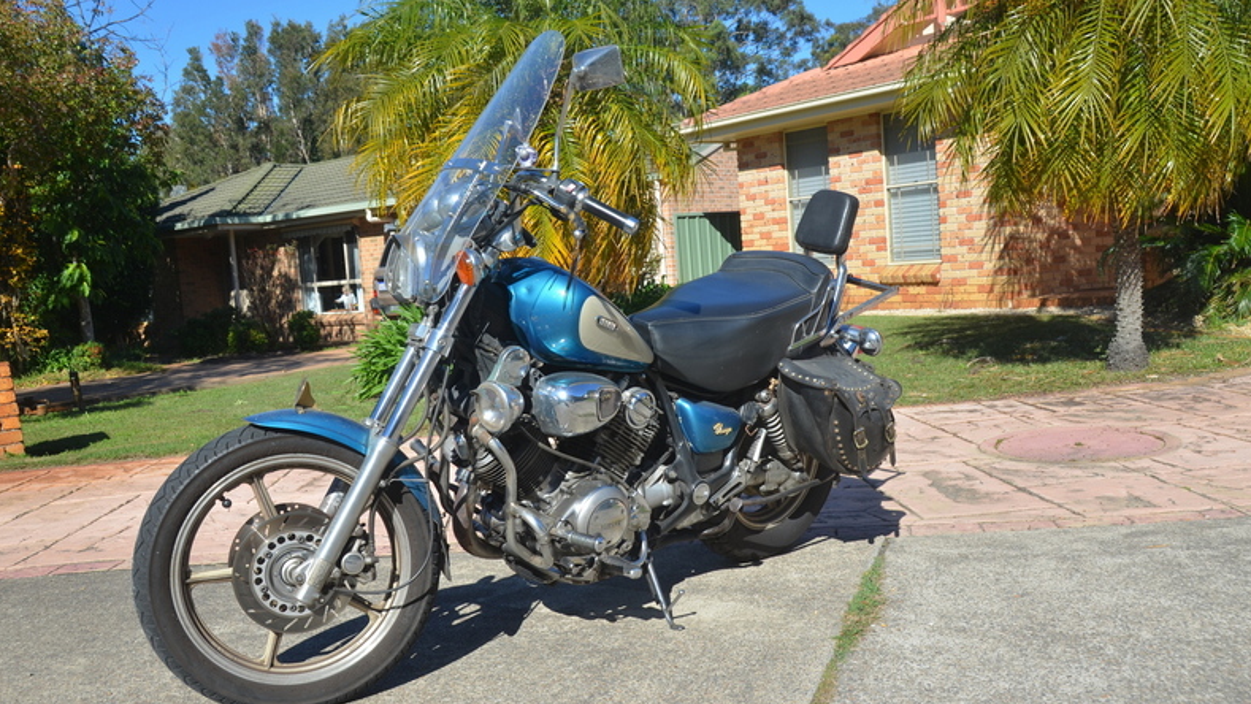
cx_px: 628
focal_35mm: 35
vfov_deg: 33.7
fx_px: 1161
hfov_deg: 56.6
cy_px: 376
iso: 100
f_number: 8
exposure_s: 1/250
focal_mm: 22
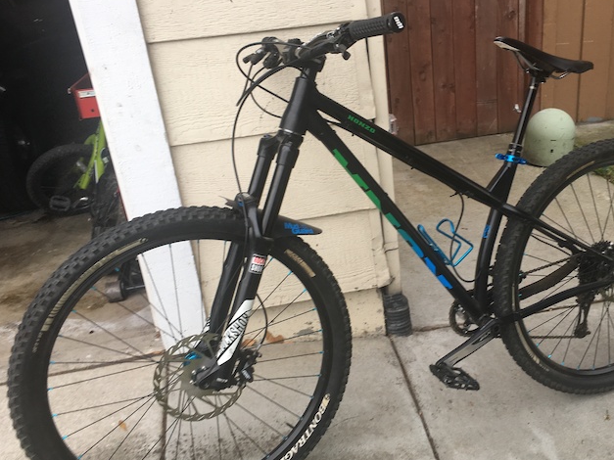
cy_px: 236
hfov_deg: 49.8
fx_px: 656
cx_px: 376
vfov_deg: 38.7
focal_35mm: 37
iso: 32
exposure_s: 1/60
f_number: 2.2
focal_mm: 4.15
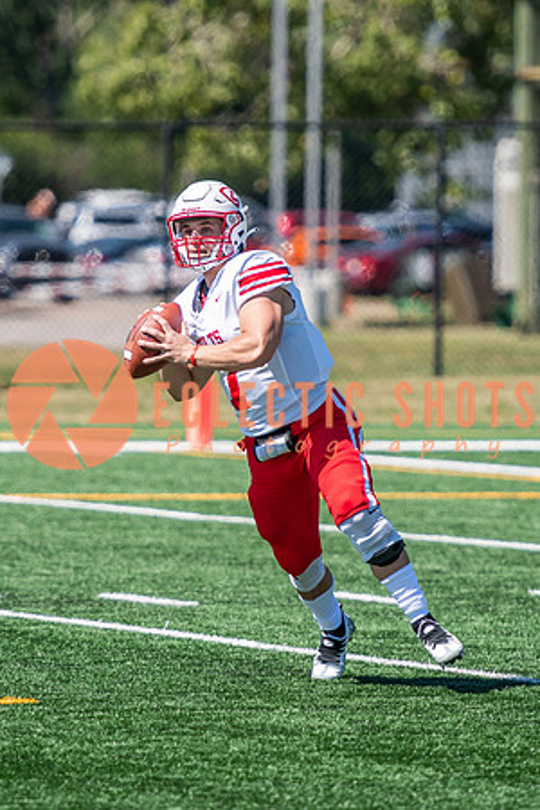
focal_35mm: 463
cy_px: 403
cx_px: 258
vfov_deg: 4.5
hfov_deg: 3.0
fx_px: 10417
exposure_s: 1/2000
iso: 160
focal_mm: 185
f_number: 2.8
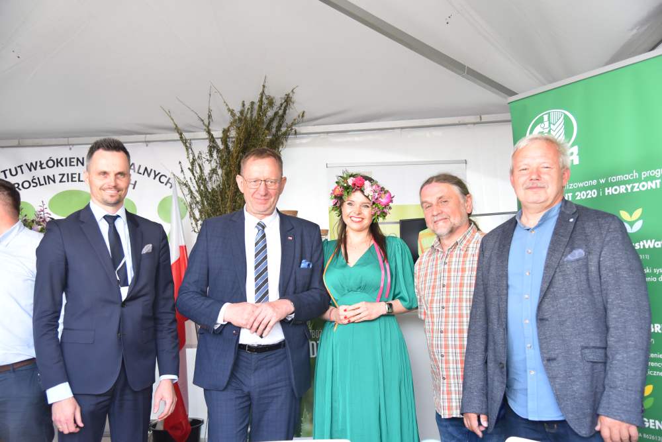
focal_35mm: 38
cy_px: 221
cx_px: 331
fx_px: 699
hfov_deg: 50.7
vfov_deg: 35.1
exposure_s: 1/125
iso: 800
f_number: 4
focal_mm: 38
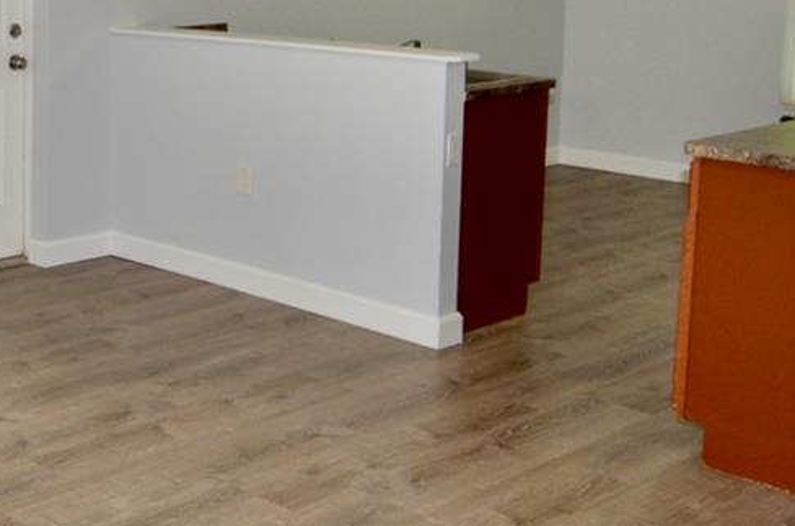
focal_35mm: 59
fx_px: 1300
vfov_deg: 22.4
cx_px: -116
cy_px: 66
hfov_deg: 29.9
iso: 400
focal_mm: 12
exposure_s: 1/60
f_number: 4
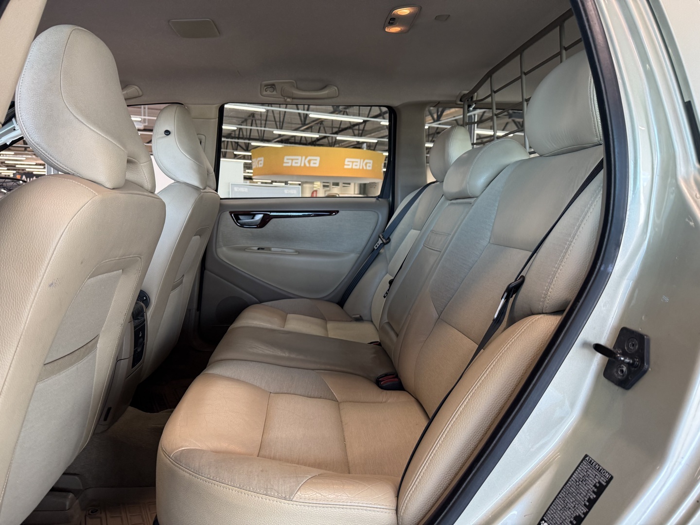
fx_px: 485
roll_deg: -1.4
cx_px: 350
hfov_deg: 71.6
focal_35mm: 24
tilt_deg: -3.5
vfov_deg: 56.8
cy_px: 262
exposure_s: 1/121
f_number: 1.78
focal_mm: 6.76
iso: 200
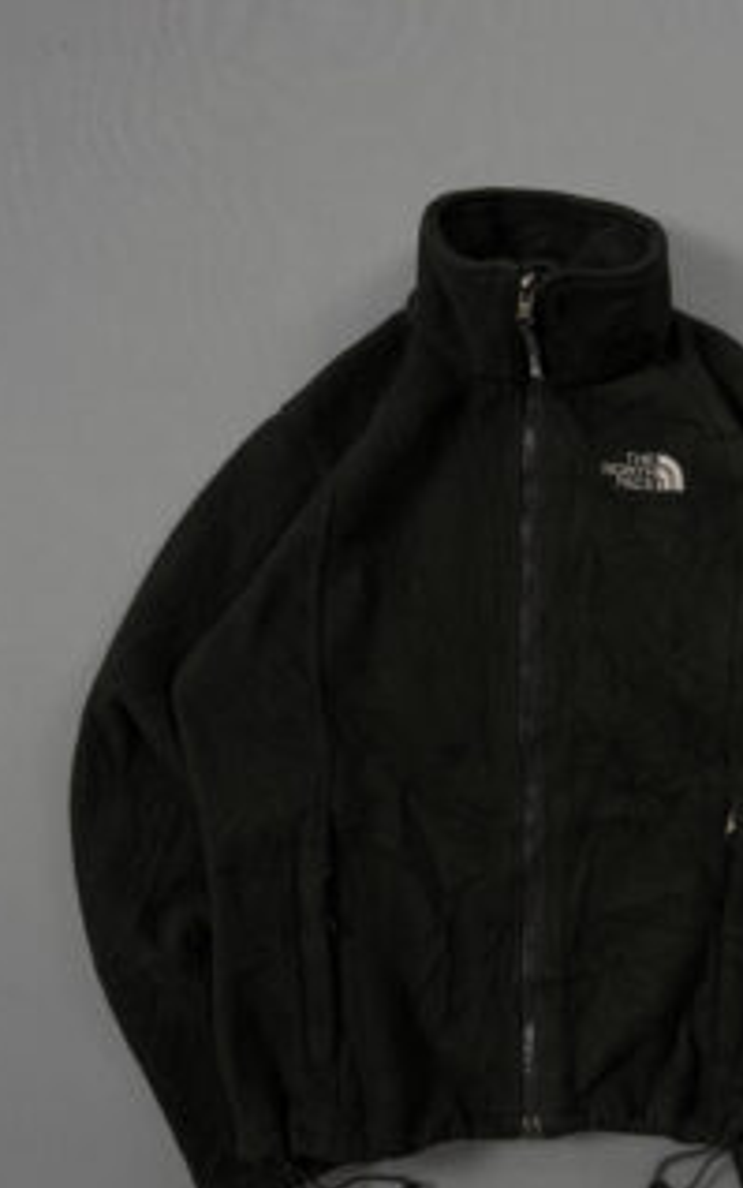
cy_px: 684
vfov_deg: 59.4
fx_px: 1036
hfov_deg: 38.6
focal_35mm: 32
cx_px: 538
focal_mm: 6.76
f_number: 1.78
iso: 160
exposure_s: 1/60
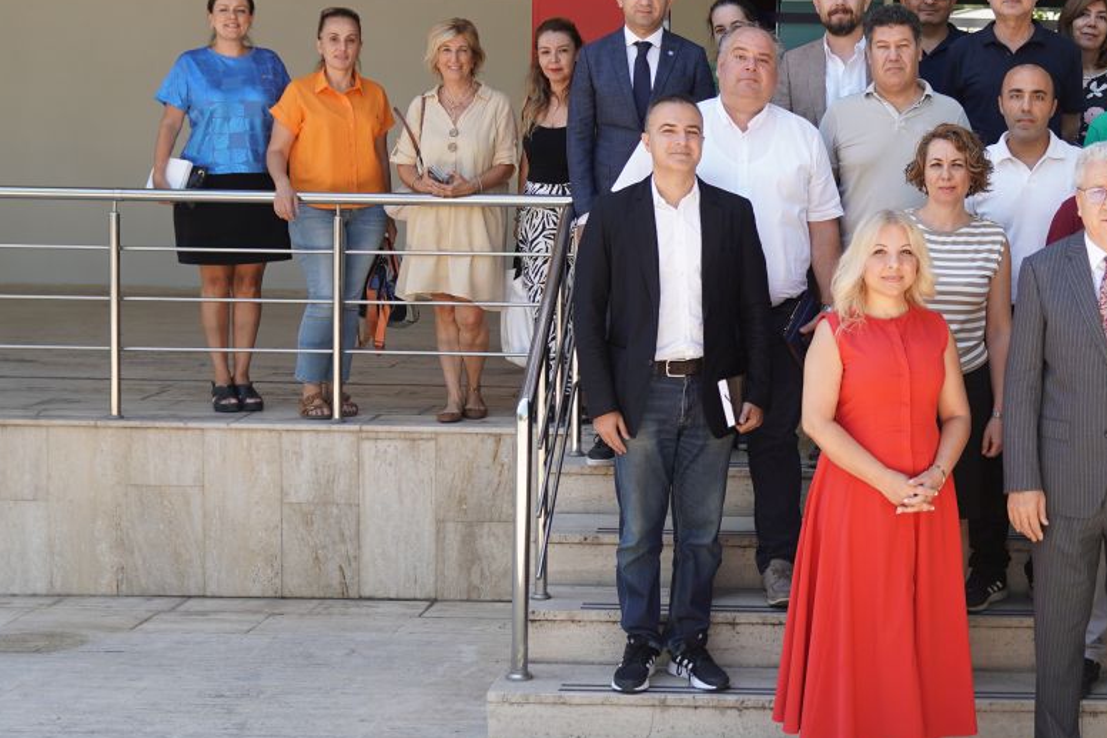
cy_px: 238
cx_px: 920
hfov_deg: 33.3
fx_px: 1783
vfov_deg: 23.3
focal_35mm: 58
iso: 125
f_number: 3.2
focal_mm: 30
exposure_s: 1/320
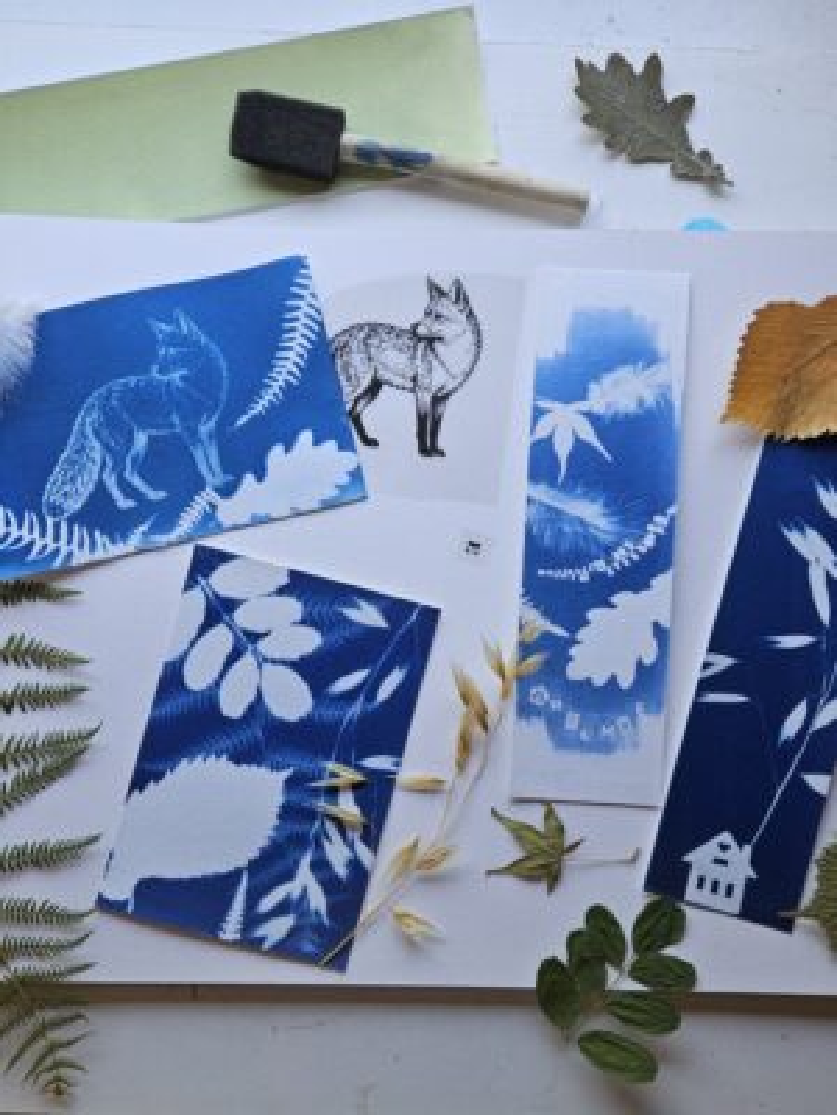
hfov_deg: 58.9
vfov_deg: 73.9
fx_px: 742
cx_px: 418
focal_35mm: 23
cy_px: 558
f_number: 1.8
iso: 64
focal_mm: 5.4
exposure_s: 1/120
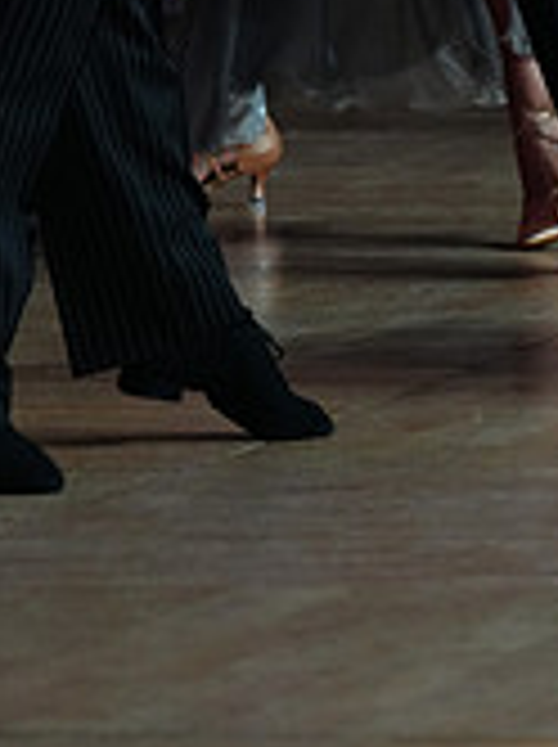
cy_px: -171
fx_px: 14502
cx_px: 632
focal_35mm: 673
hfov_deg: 2.2
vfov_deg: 2.9
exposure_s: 1/320
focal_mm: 200
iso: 1600
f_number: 3.5
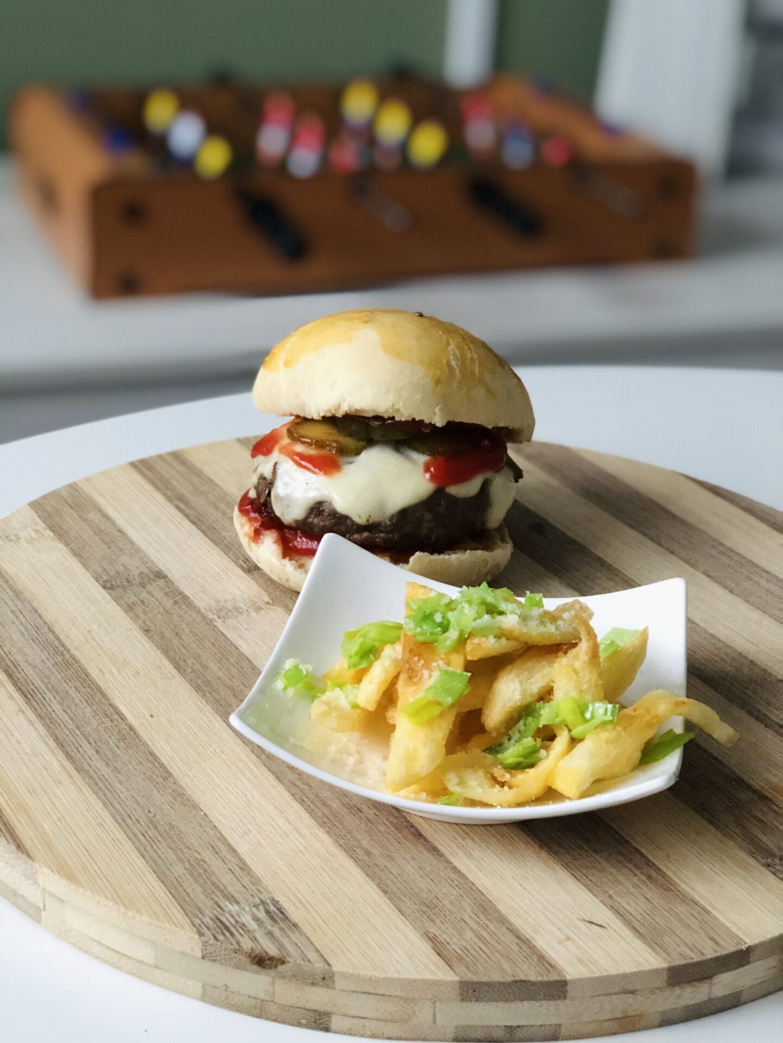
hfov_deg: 25.7
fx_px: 1719
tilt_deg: -24.5
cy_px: 522
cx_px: 392
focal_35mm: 57
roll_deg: -3.4
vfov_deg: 33.8
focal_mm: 6.6
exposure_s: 1/30
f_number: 2.8
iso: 640
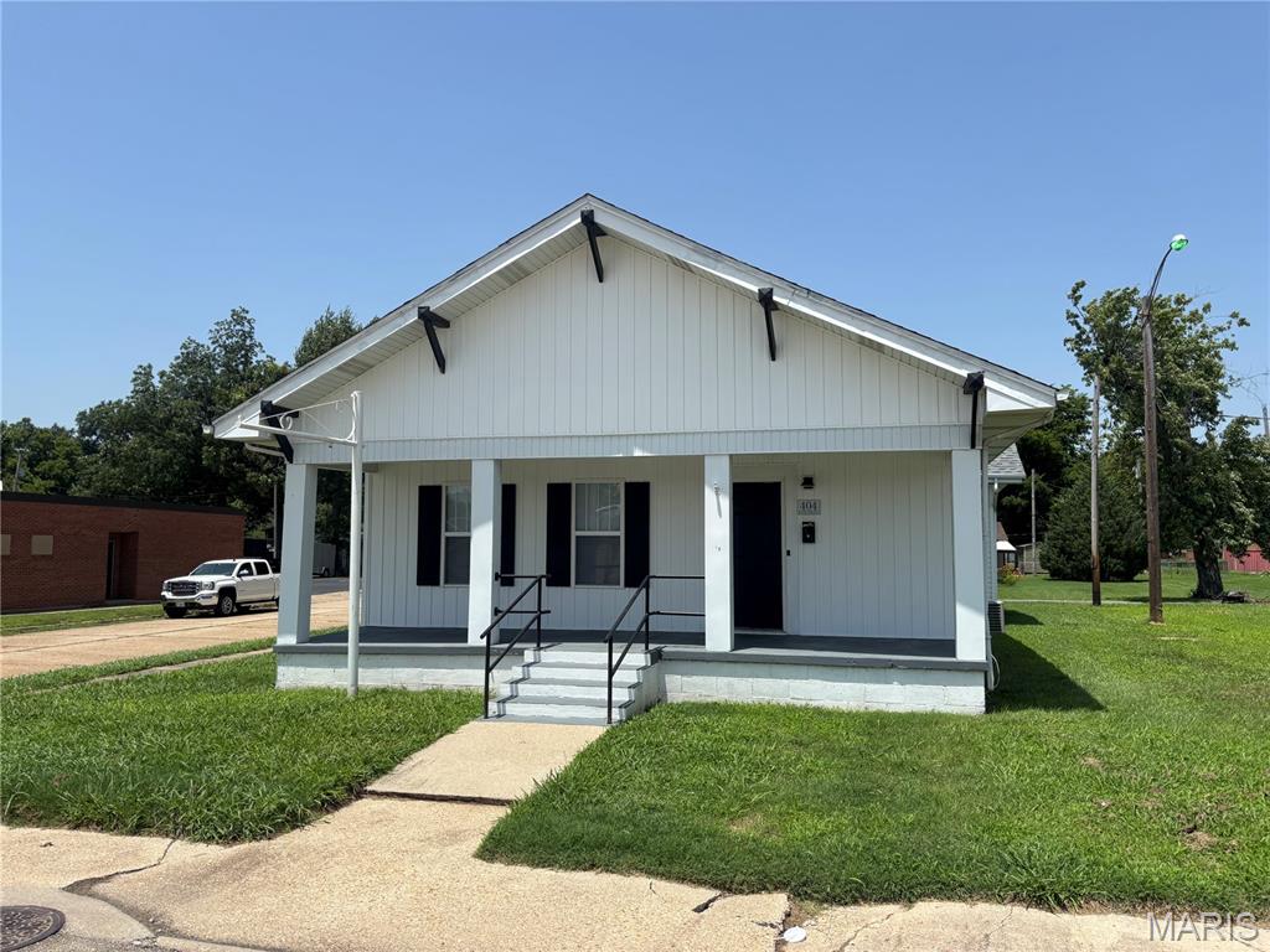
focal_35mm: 26
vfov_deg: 53.1
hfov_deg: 67.3
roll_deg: +0.3
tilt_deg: +4.7
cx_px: 635
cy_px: 476
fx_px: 954
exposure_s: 1/3534
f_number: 1.6
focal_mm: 5.96
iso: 50
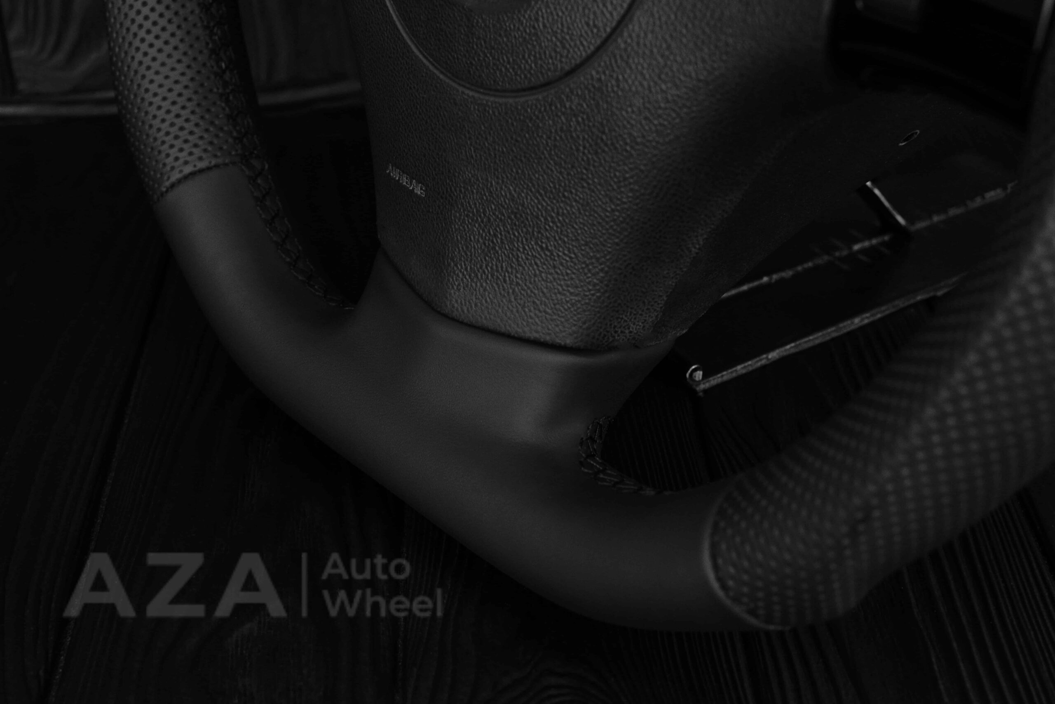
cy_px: 352
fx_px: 1539
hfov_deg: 37.8
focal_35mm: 52
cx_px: 528
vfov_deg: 25.8
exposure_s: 1/125
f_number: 6.3
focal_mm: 35
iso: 500
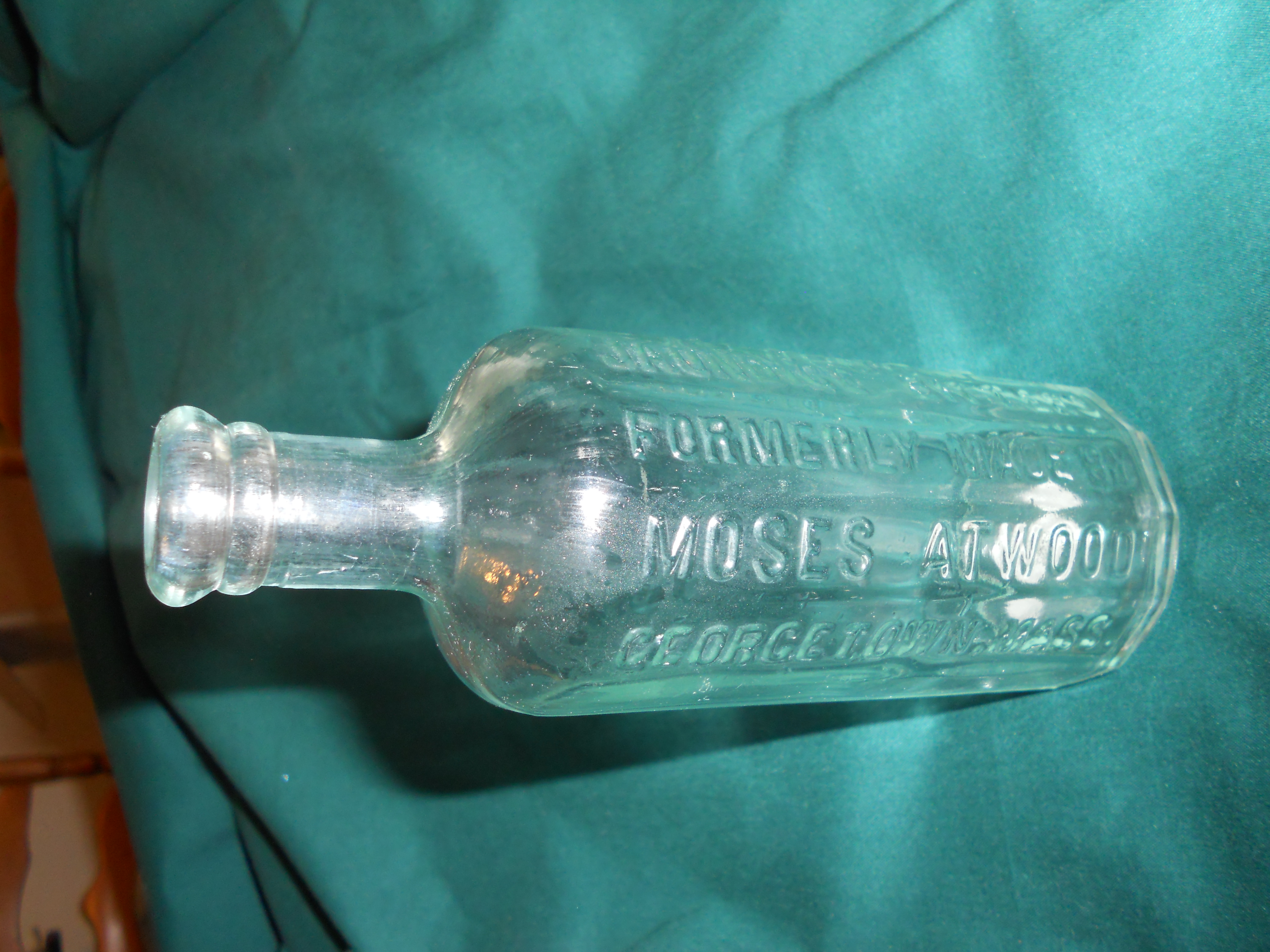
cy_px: 476
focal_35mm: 32
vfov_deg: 44.2
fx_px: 1174
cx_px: 635
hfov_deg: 56.8
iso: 200
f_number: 8.8
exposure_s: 1/25
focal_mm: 5.8
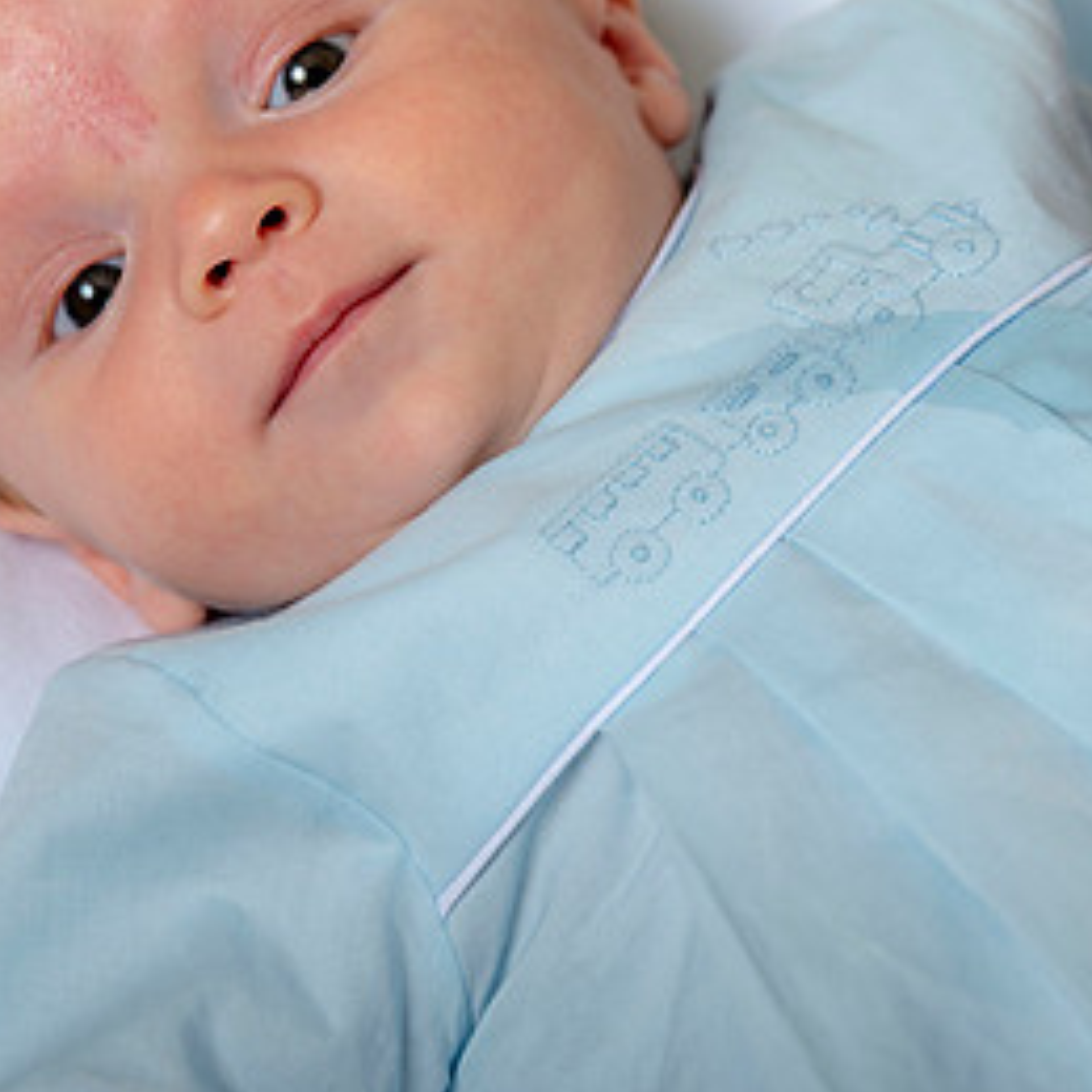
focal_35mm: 294
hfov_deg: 6.0
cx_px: 638
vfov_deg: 6.0
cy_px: 403
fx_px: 10493
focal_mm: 155
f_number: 5.6
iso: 250
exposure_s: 1/200
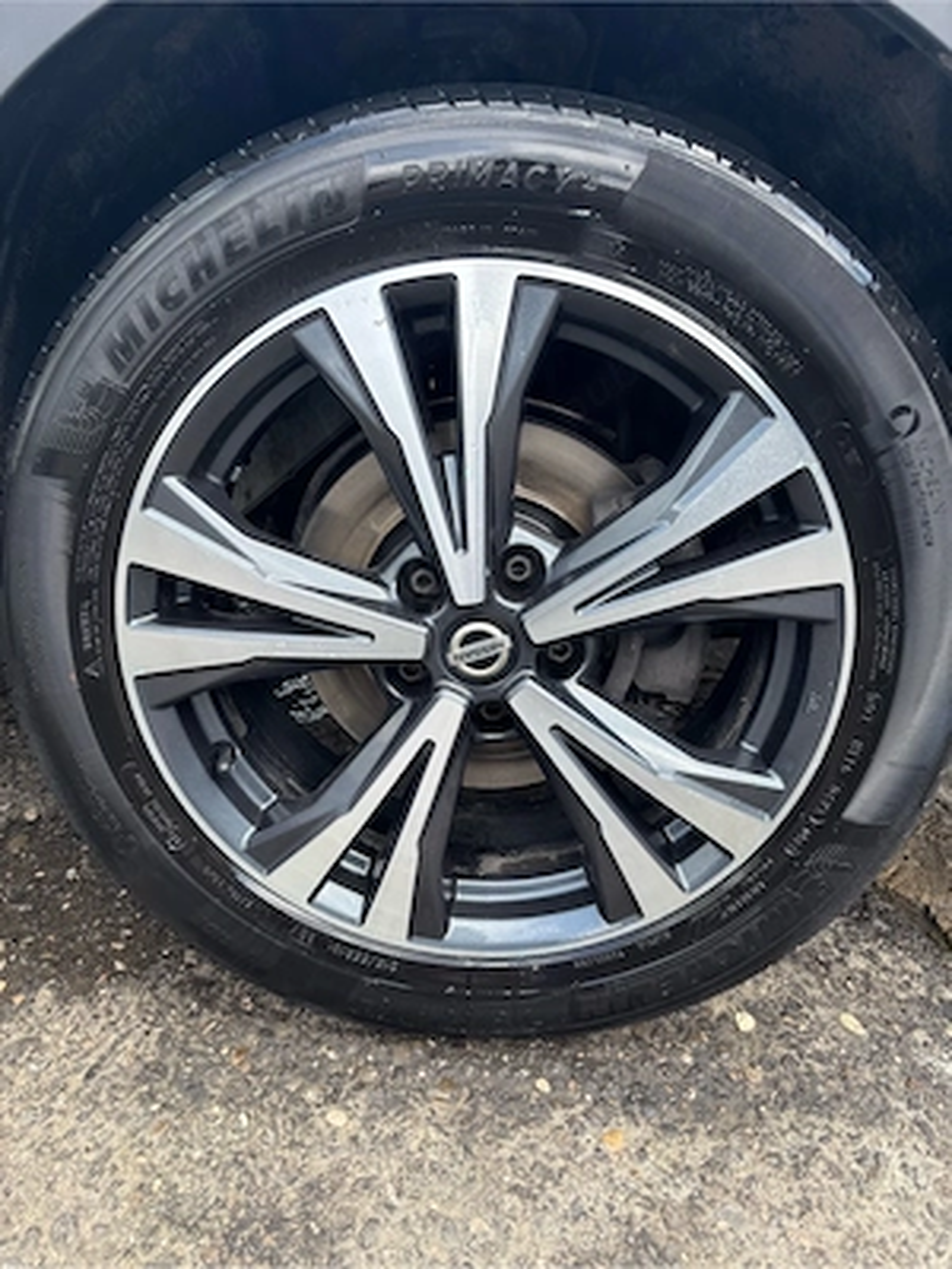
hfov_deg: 53.1
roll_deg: -1.3
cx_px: 476
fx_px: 953
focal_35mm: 26
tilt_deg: -21.5
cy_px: 634
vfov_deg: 67.3
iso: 50
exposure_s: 1/324
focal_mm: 5.96
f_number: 1.6
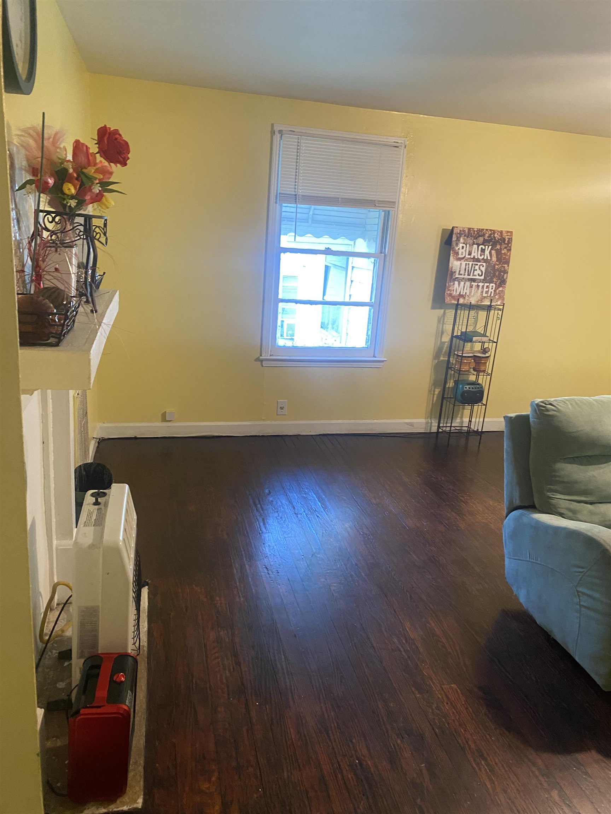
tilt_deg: -12.8
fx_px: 612
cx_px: 306
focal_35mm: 26
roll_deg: -2.7
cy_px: 407
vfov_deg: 67.3
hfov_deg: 53.1
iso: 320
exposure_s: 1/40
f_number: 1.8
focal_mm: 4.25
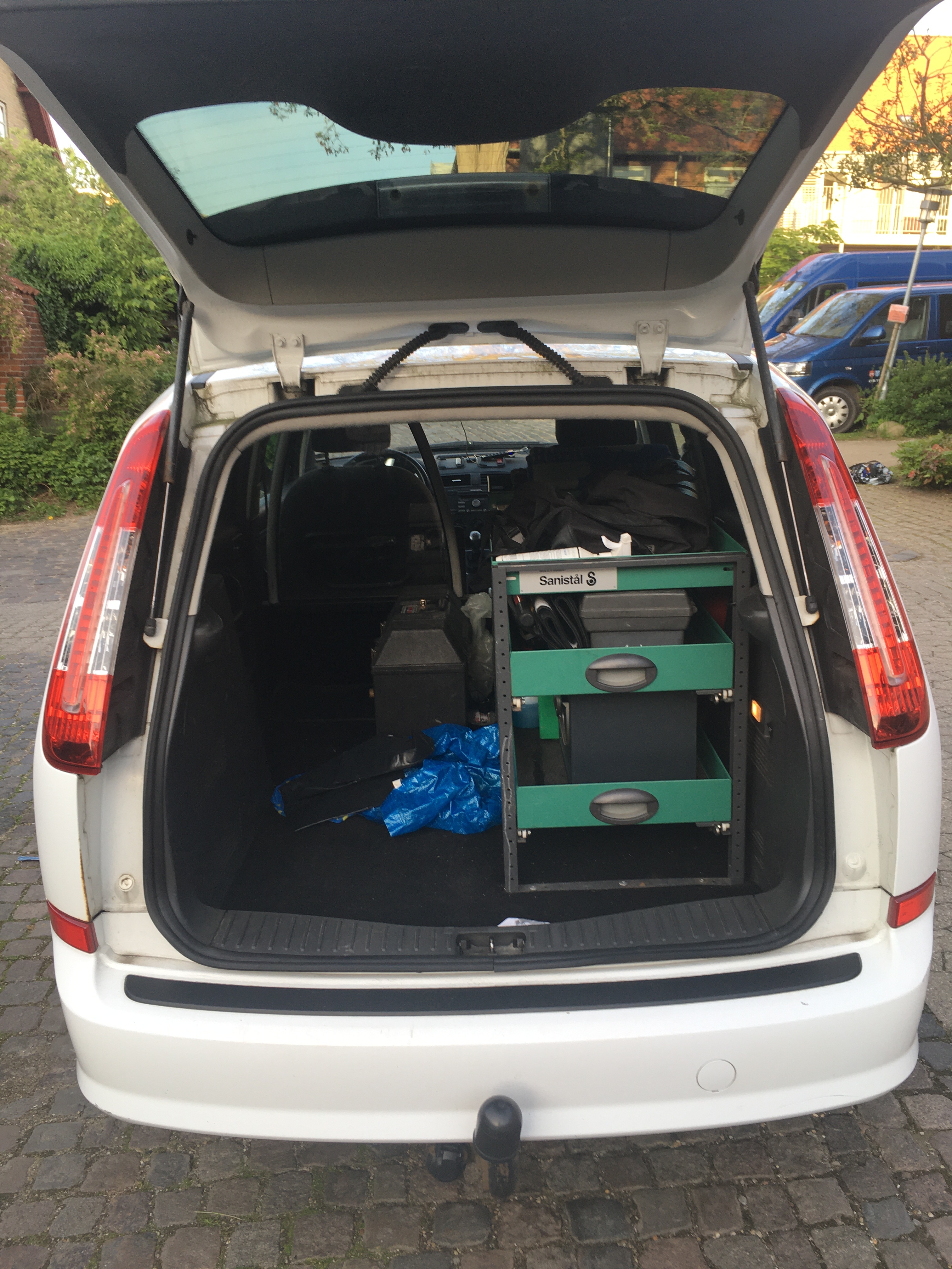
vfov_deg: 61.7
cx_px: 476
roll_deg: -0.5
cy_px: 634
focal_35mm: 29
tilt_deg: -16.5
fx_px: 1063
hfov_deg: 48.2
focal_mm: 4.15
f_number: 2.2
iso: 25
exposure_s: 1/100
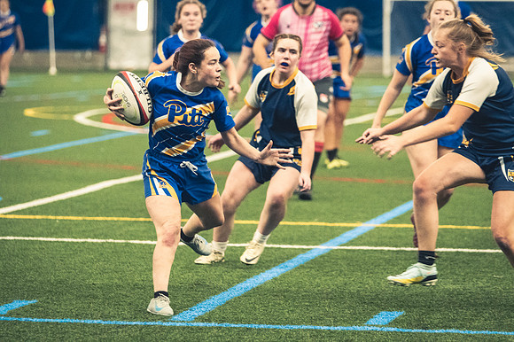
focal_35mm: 195
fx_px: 2782
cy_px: 171
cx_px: 257
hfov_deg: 10.6
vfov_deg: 7.0
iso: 12800
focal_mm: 130
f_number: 2.8
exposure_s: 1/500
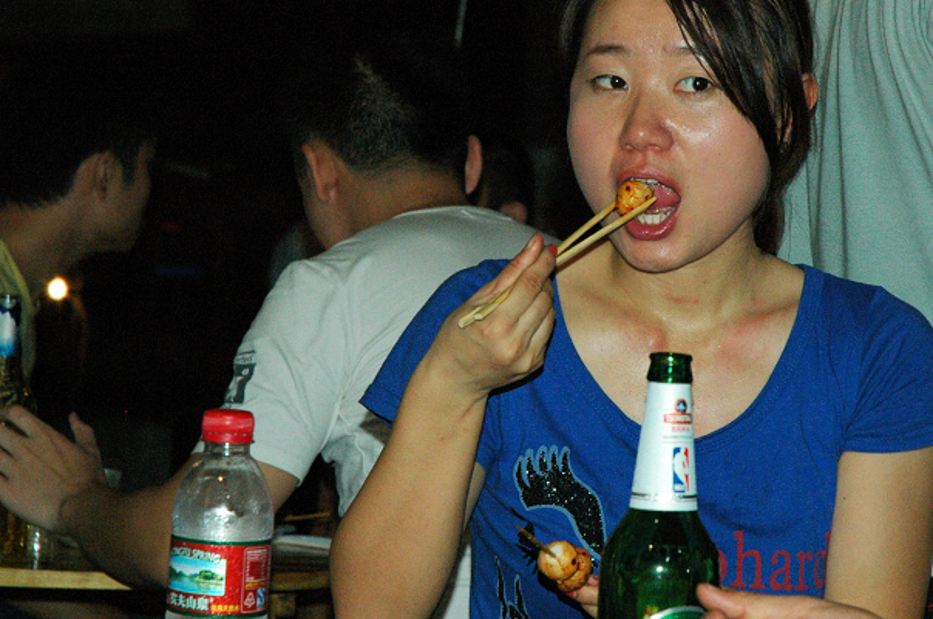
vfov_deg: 9.8
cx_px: 585
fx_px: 3598
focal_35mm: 139
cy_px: 274
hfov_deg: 14.8
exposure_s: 1/250
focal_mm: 70
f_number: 7.1
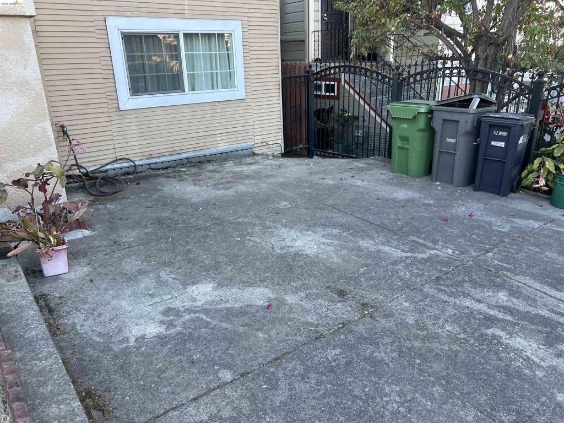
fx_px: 424
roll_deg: +3.2
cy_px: 212
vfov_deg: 53.1
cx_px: 282
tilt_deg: -20.2
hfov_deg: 67.3
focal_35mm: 26
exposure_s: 1/164
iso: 40
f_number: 1.5
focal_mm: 5.7
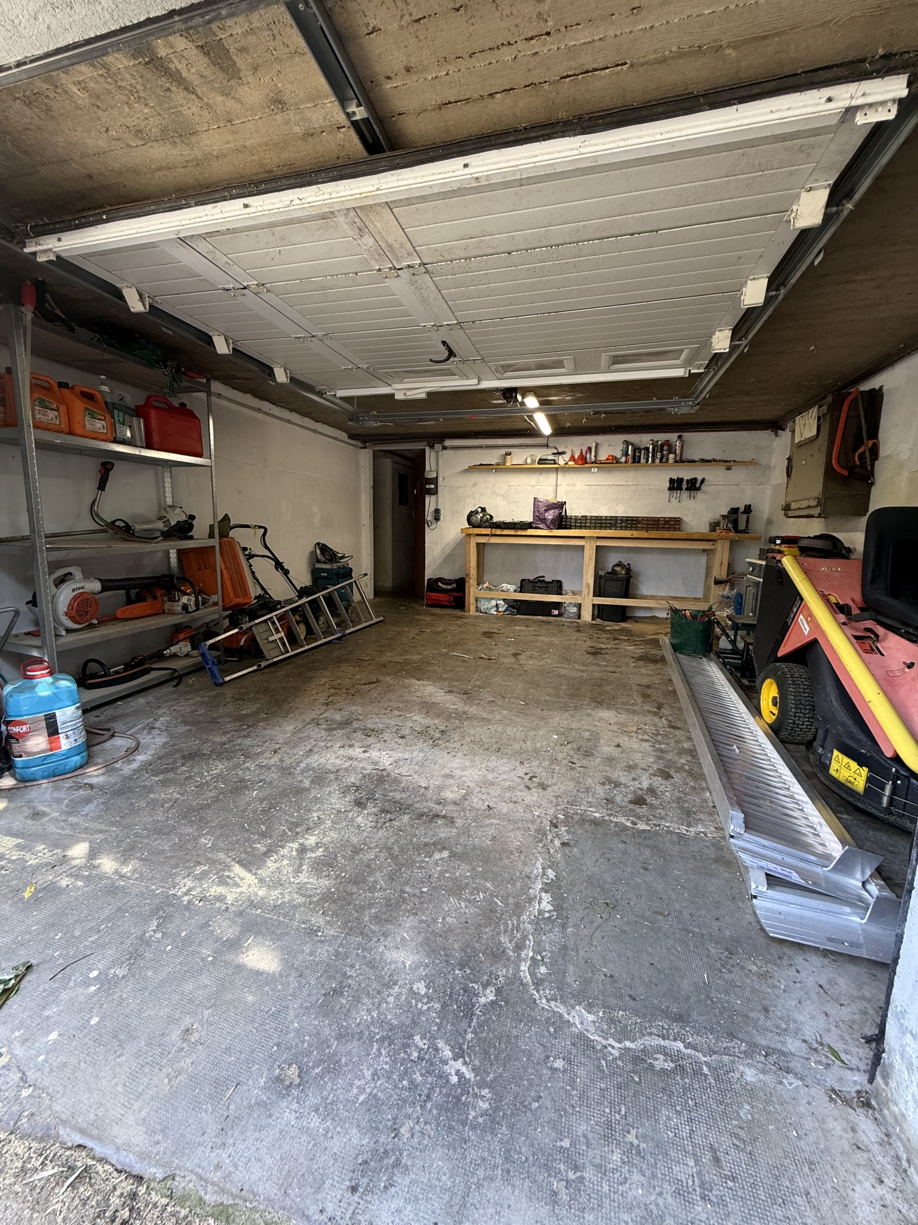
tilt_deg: -8.7
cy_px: 612
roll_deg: -1.3
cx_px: 459
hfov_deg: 85.7
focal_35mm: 14
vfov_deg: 102.1
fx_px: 495
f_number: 2.2
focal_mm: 2.22
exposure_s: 1/99
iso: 160
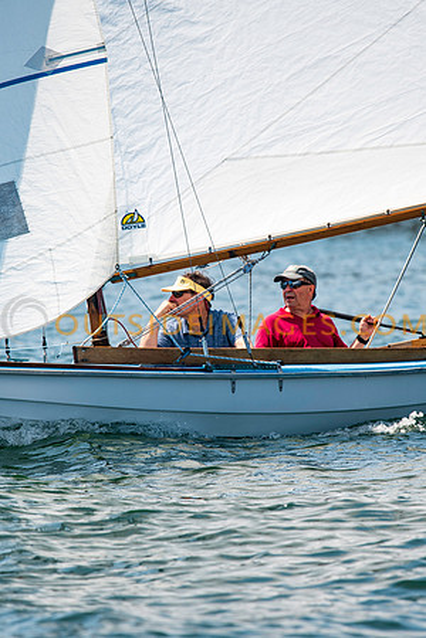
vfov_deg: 4.6
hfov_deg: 3.1
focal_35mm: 450
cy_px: 319
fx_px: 7987
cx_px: 213
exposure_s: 1/1250
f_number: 5
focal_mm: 300
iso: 250
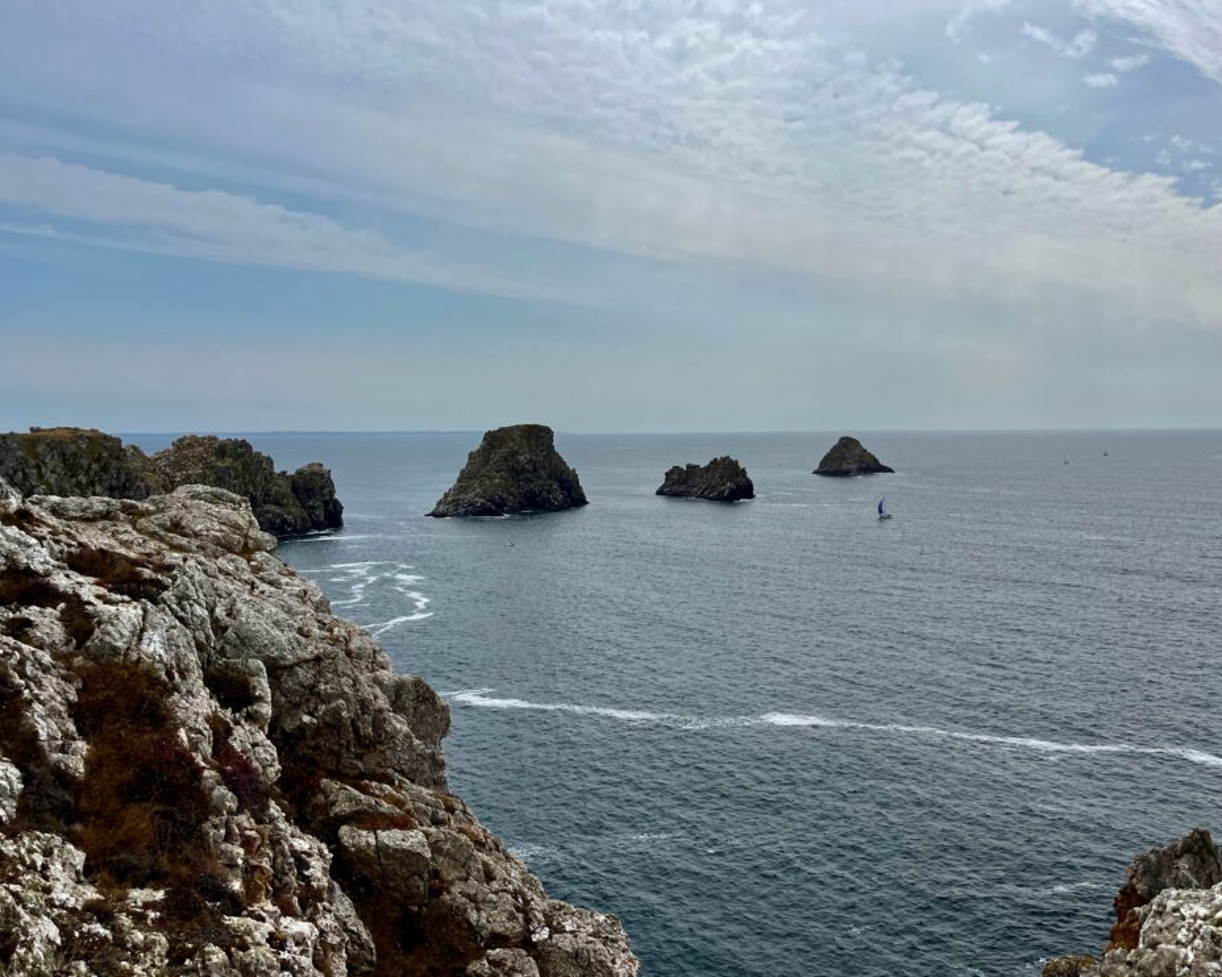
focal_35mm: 28
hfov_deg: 62.2
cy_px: 502
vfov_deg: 51.5
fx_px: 1012
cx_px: 614
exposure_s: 1/9091
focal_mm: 5.1
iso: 50
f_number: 1.6
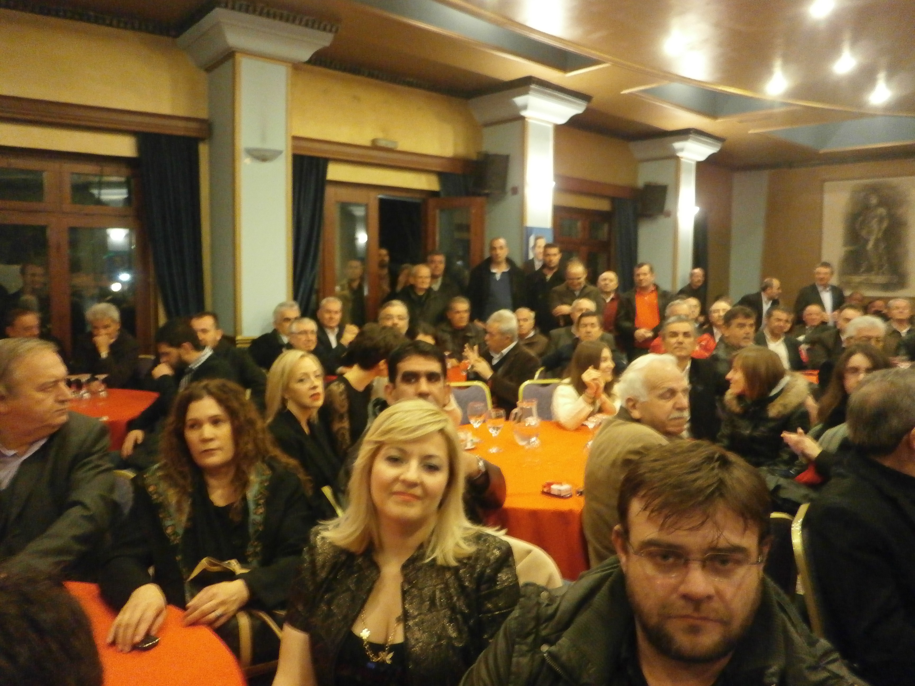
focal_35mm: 26
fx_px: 687
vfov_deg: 53.1
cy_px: 343
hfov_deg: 67.3
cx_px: 458
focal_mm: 4.7
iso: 800
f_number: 2.8
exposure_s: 1/20
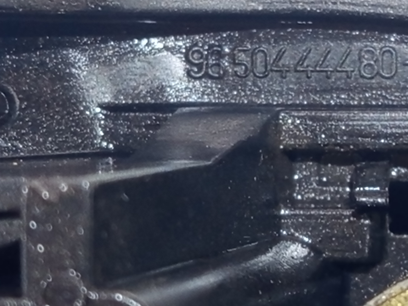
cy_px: 121
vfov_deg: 8.9
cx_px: 378
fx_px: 1968
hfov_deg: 11.7
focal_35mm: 167
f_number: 1.7
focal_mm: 5.24
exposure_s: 1/30
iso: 771
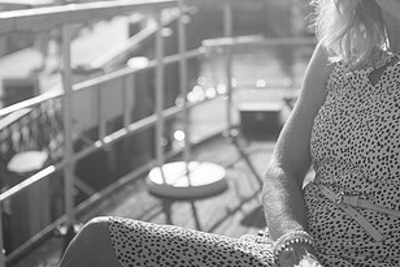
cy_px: 58
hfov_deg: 30.5
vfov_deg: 20.4
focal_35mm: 66
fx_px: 733
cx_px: 232
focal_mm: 35
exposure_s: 1/30
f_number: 2
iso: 100
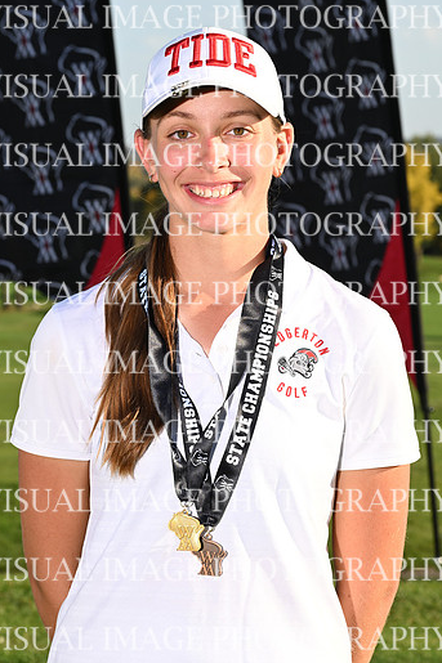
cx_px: 204
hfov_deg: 11.8
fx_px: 2138
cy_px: 327
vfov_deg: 17.6
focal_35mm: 116
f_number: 7.1
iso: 64
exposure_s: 1/160
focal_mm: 69
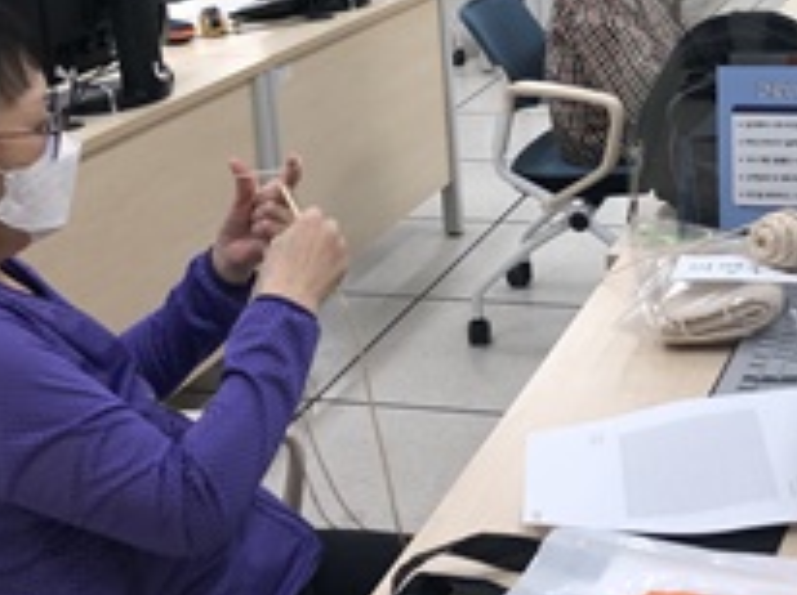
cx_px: 573
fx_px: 1564
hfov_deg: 28.3
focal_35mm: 68
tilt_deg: -13.7
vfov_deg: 21.3
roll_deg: +3.7
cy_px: 118
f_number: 1.8
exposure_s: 1/30
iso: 25
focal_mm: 4
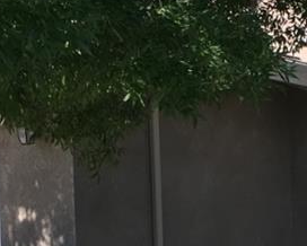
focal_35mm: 156
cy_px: 257
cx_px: 214
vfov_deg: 9.8
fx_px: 1418
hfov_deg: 12.3
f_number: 2.2
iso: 25
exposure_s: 1/646
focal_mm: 4.15
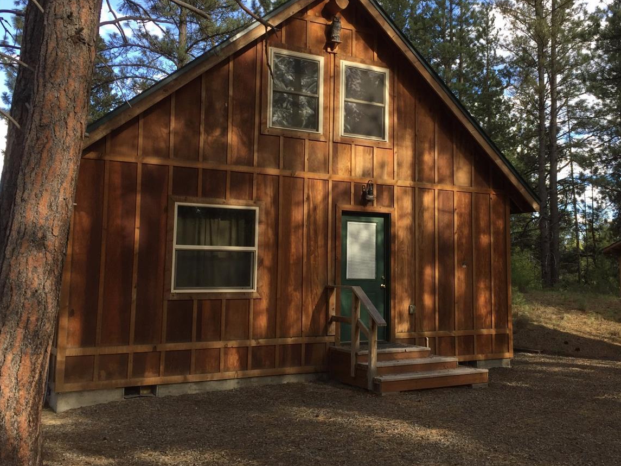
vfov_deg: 37.6
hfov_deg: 48.7
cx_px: 368
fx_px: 681
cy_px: 201
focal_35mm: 38
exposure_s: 1/391
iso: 32
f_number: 2.2
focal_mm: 4.15
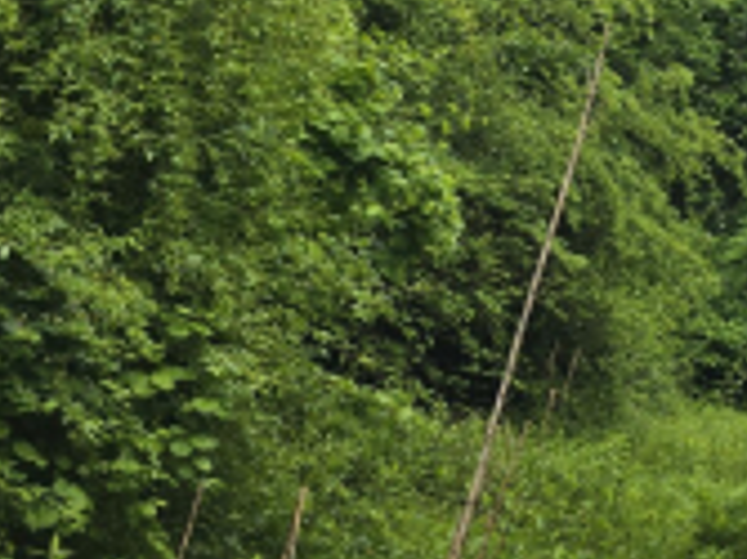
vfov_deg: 15.9
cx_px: 1456
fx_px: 1984
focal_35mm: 92
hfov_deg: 16.6
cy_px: 67
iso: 12
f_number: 1.7
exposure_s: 1/302
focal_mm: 6.3
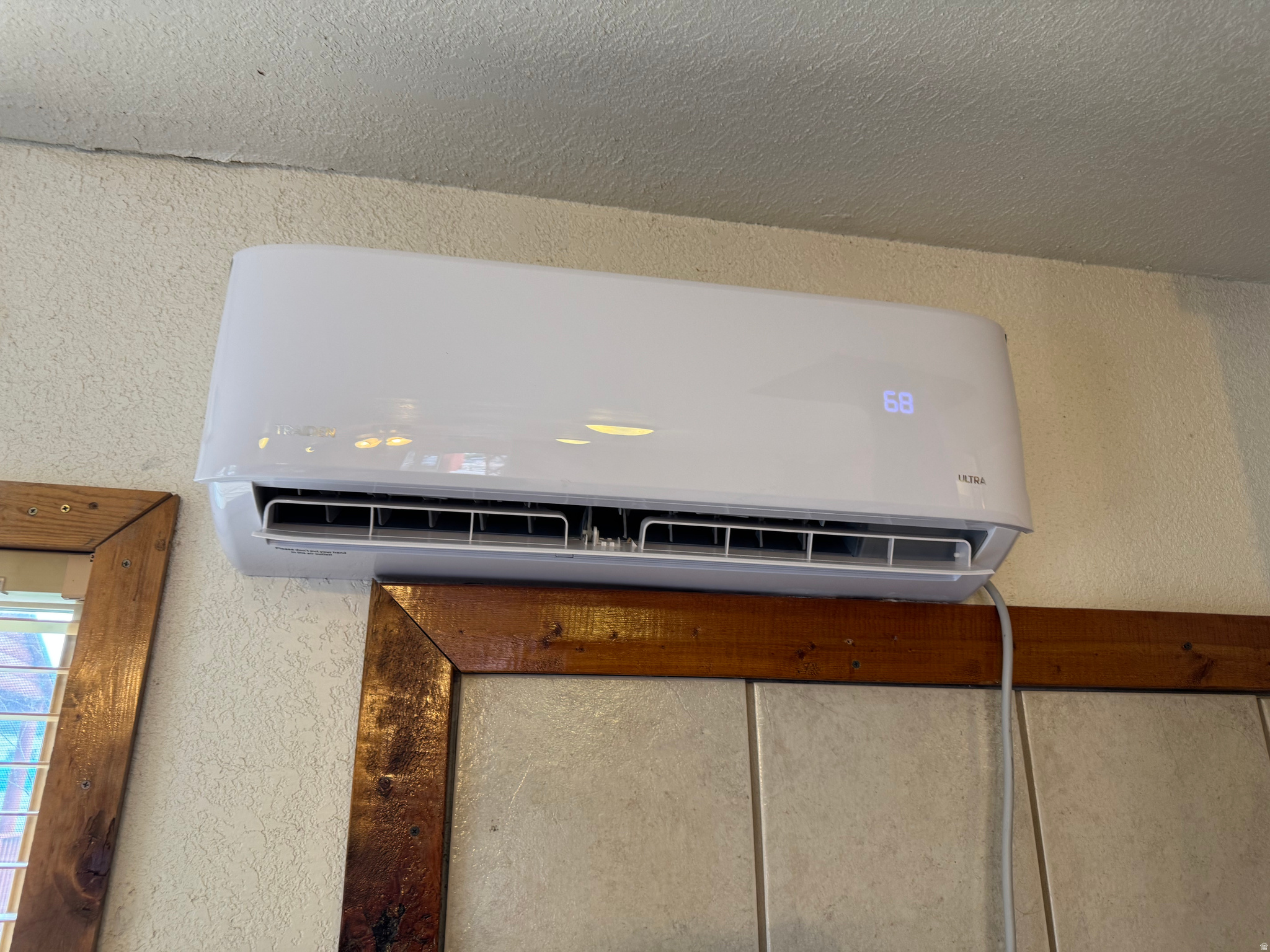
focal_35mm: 24
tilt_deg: +18.2
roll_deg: -1.8
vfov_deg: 56.8
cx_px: 635
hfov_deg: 71.6
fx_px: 881
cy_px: 476
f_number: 1.78
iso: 125
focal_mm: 6.76
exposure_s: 1/60
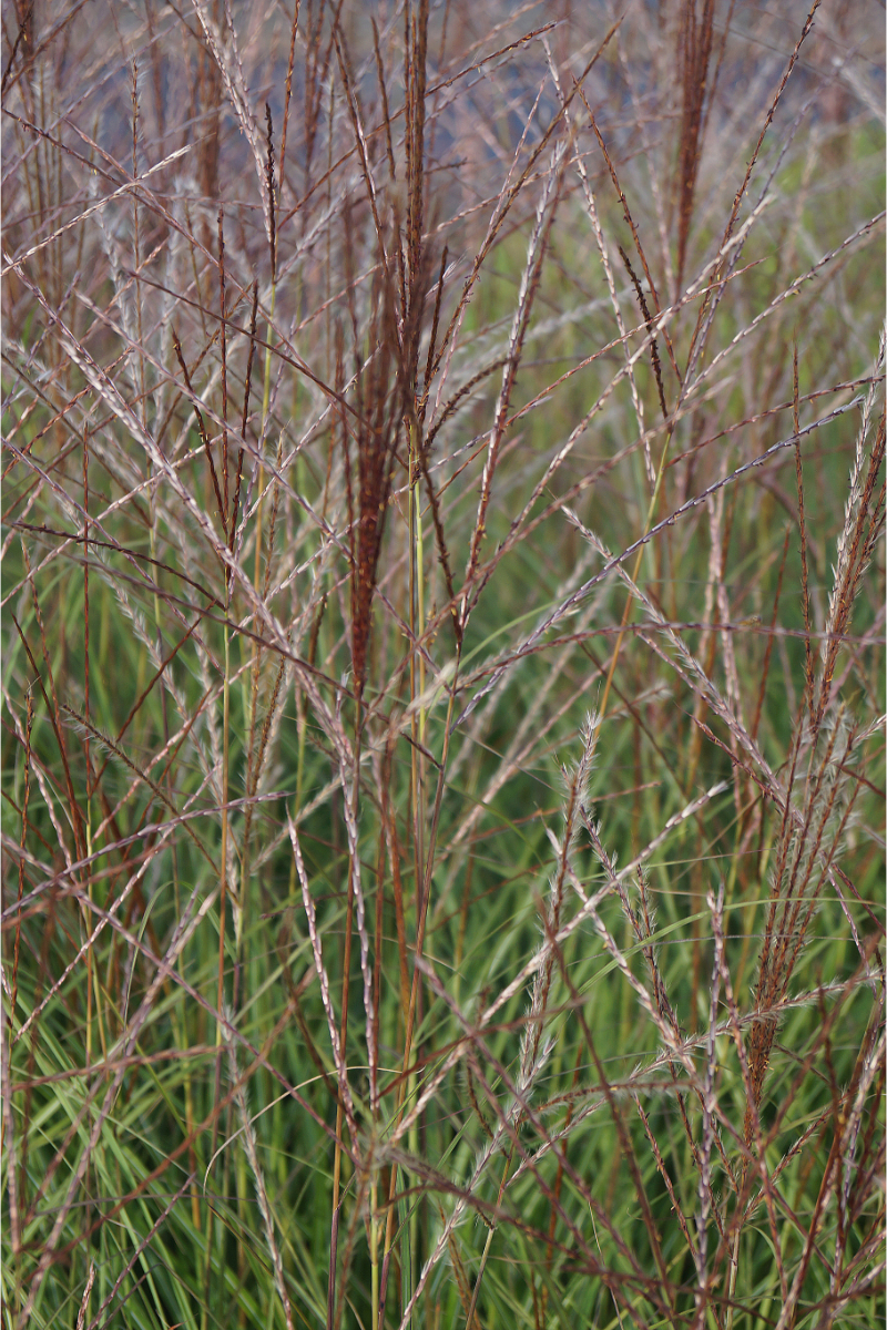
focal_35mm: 82
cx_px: 444
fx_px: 3049
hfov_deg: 16.6
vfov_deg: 24.6
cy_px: 665
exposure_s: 1/160
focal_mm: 55
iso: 160
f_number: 5.6
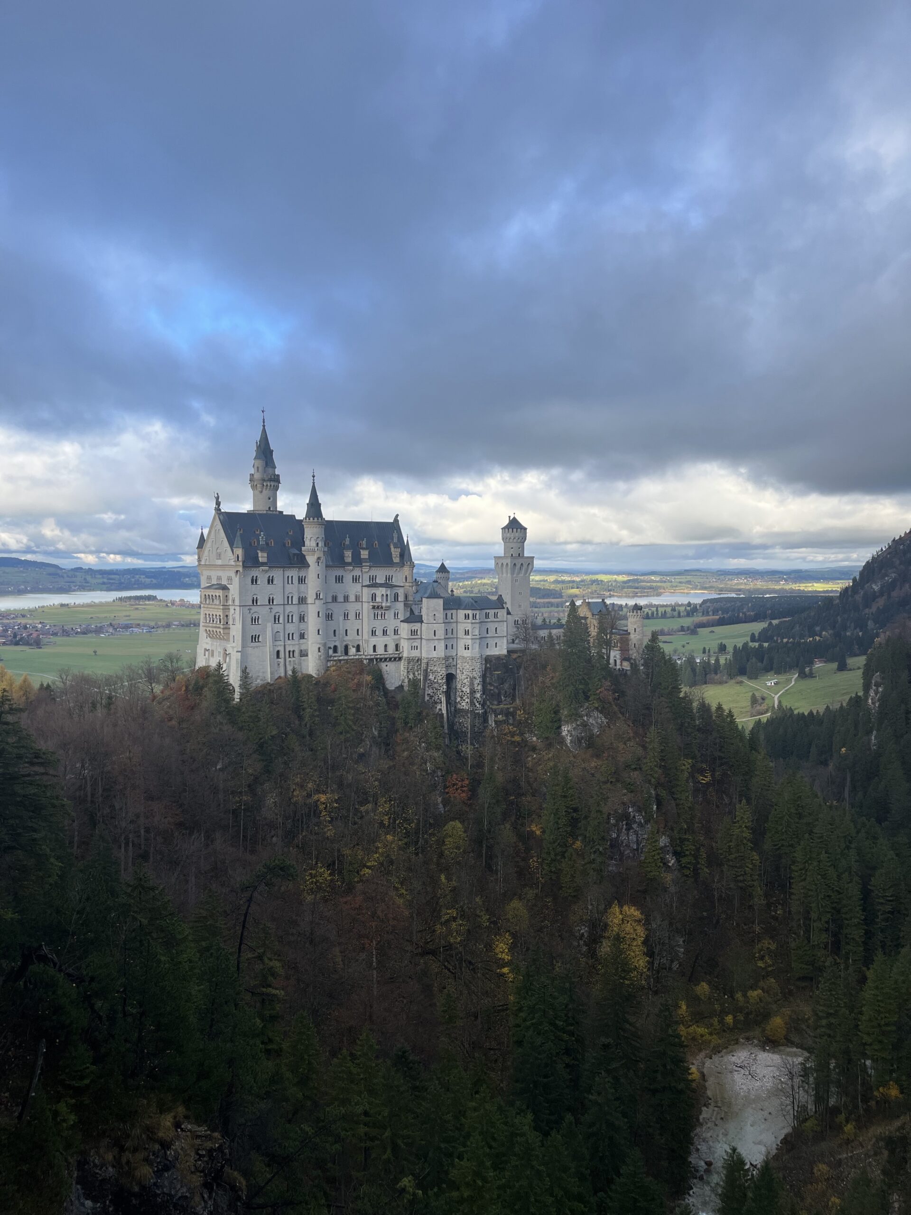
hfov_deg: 53.1
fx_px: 912
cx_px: 456
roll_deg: +0.7
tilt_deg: -1.8
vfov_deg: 67.3
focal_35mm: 26
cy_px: 608
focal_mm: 5.1
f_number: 1.6
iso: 50
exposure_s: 1/983
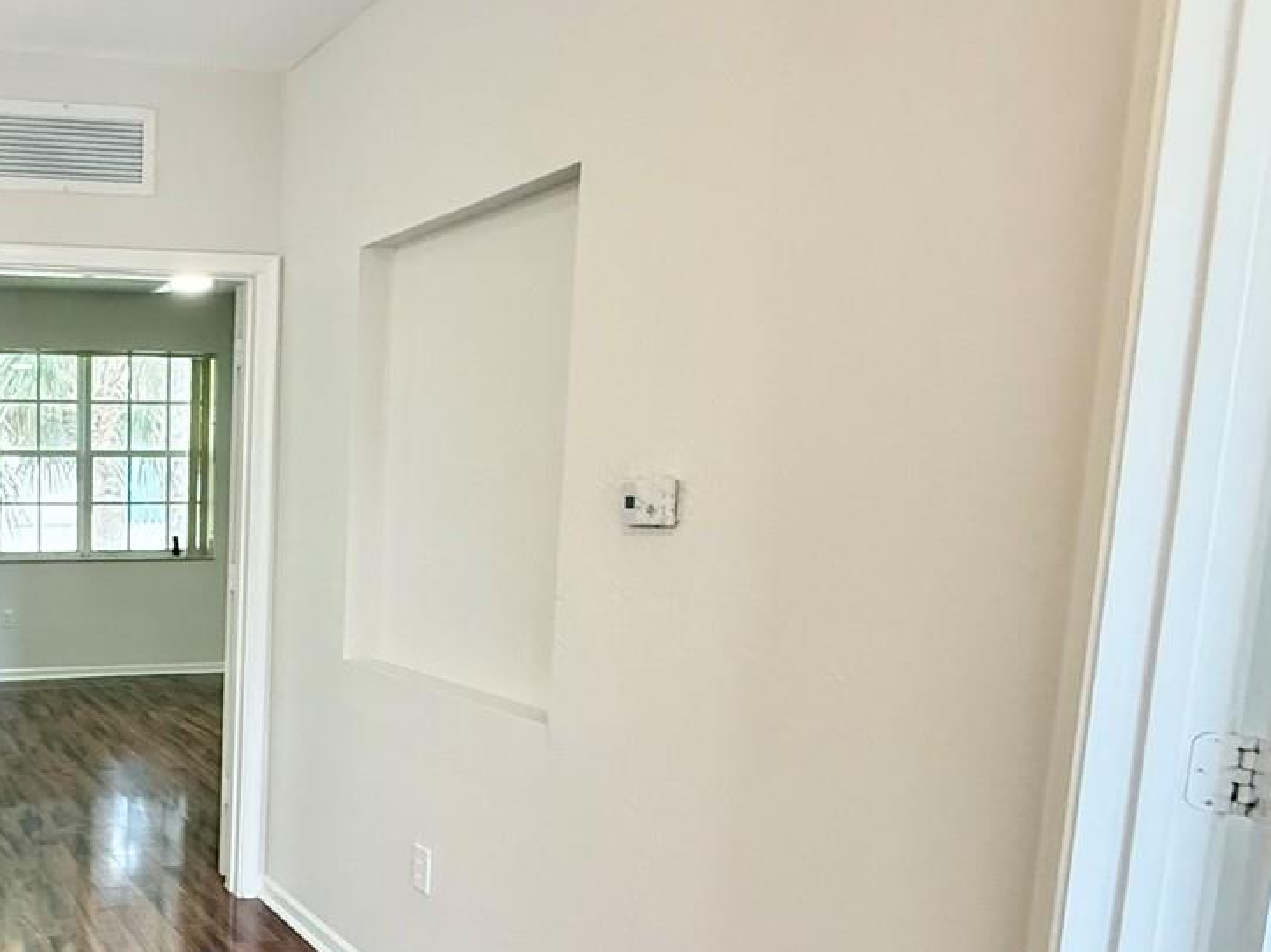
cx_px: 19
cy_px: 620
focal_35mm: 31
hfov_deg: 48.7
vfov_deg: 44.9
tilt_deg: -6.1
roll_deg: +0.4
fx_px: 1138
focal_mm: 2.22
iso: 640
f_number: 2.2
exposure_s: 1/120
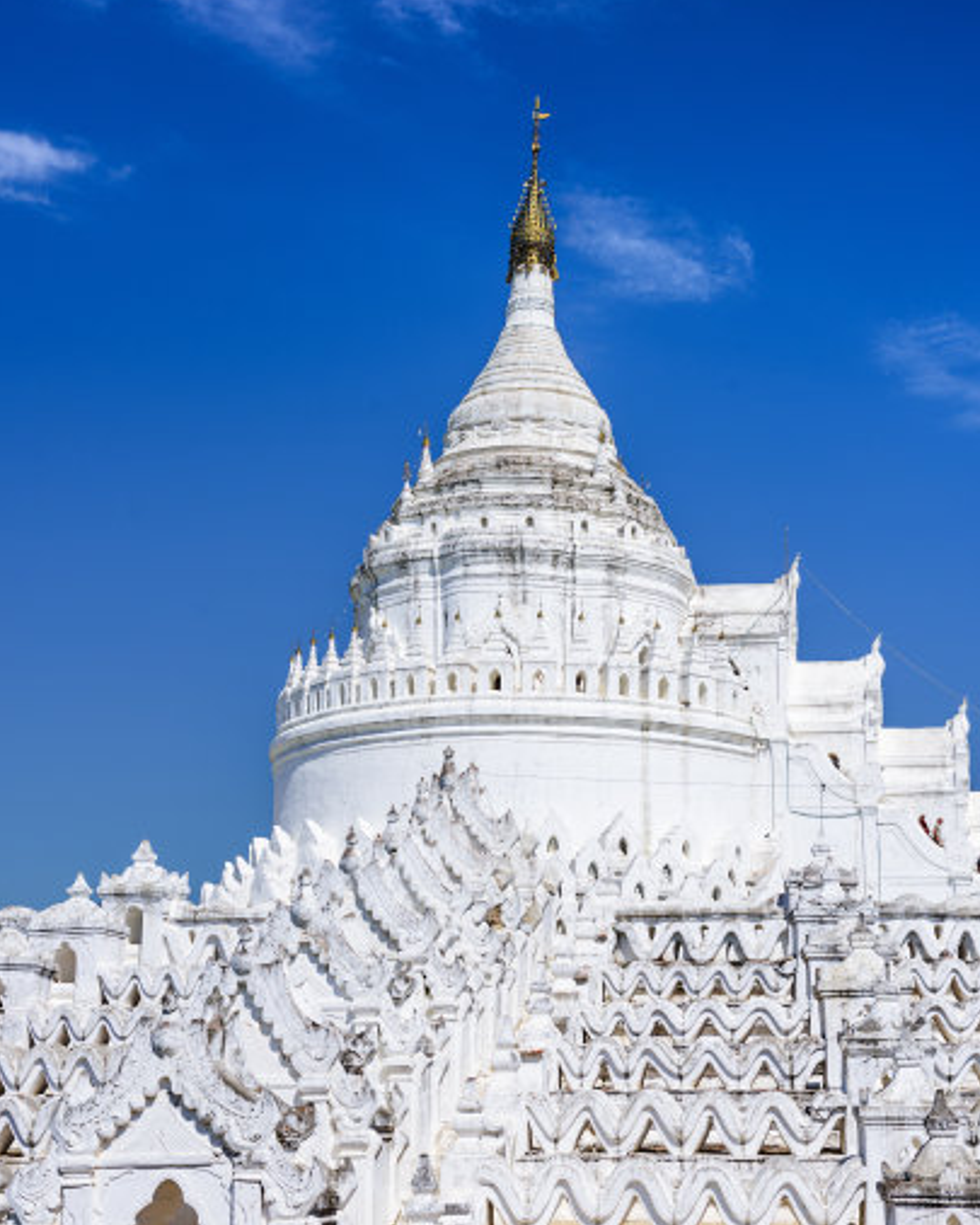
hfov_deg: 25.8
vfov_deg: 31.9
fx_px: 2138
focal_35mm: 59
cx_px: 489
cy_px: 632
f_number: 8
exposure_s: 1/125
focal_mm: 52
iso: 64
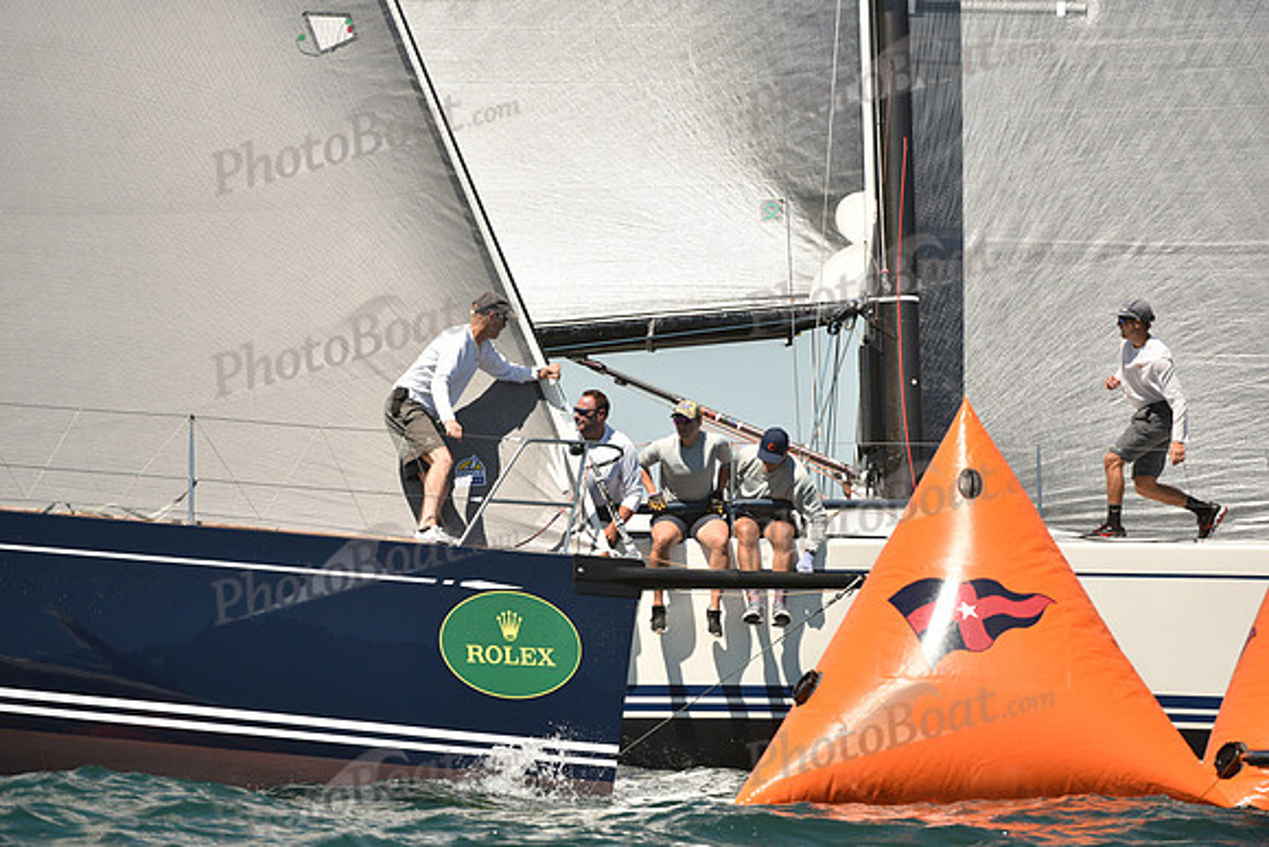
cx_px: 634
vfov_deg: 3.4
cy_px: 424
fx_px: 14103
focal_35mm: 400
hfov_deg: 5.2
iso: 250
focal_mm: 400
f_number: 5.6
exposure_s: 1/1250
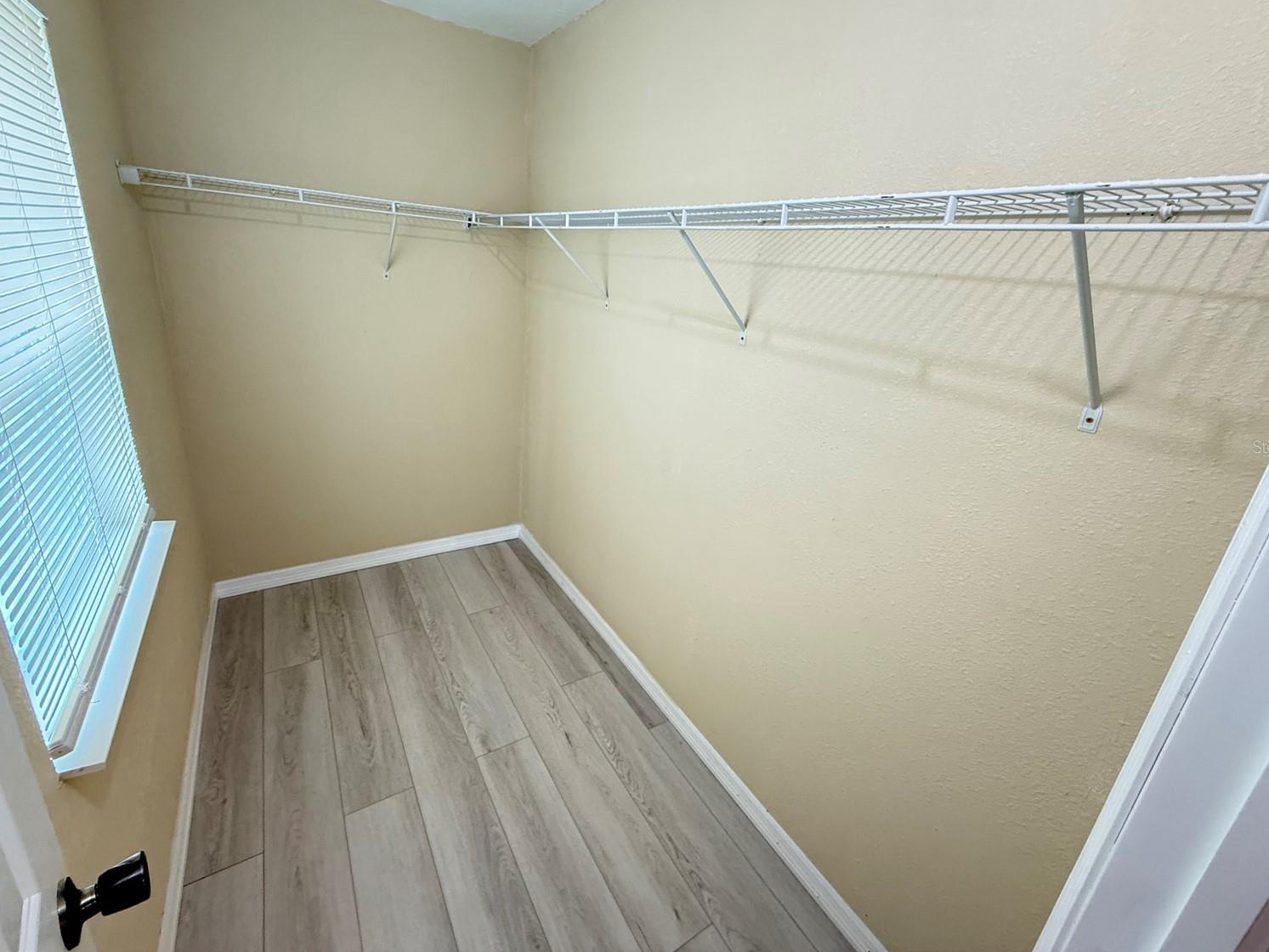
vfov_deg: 81.7
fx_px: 550
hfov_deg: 98.1
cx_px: 653
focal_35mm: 15
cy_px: 446
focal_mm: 2.22
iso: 320
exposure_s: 1/60
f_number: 2.2
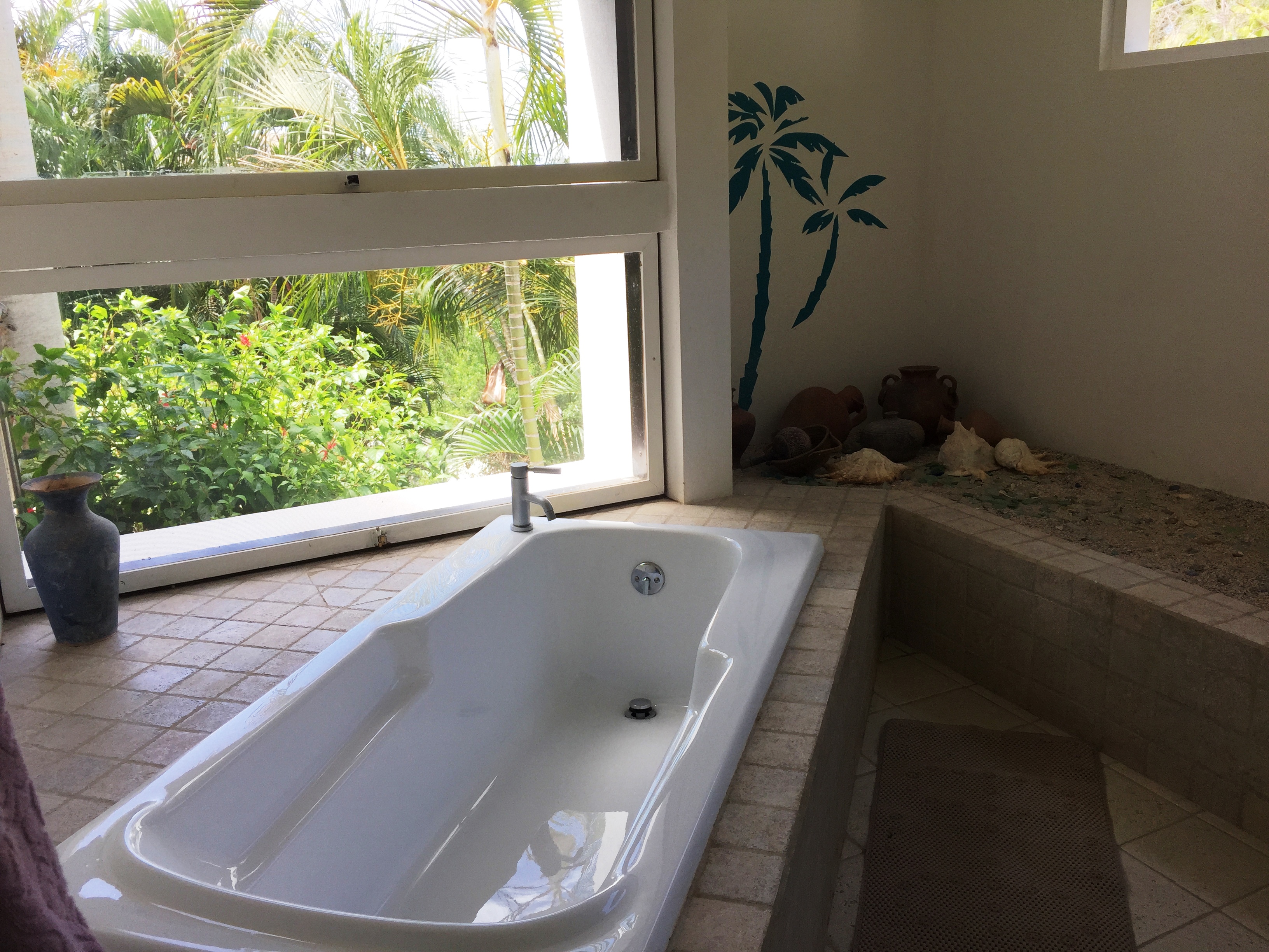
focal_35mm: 29
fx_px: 1063
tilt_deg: -15.1
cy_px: 476
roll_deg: +0.7
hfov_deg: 61.7
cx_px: 634
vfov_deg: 48.2
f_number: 2.2
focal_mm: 4.15
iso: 32
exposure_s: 1/221
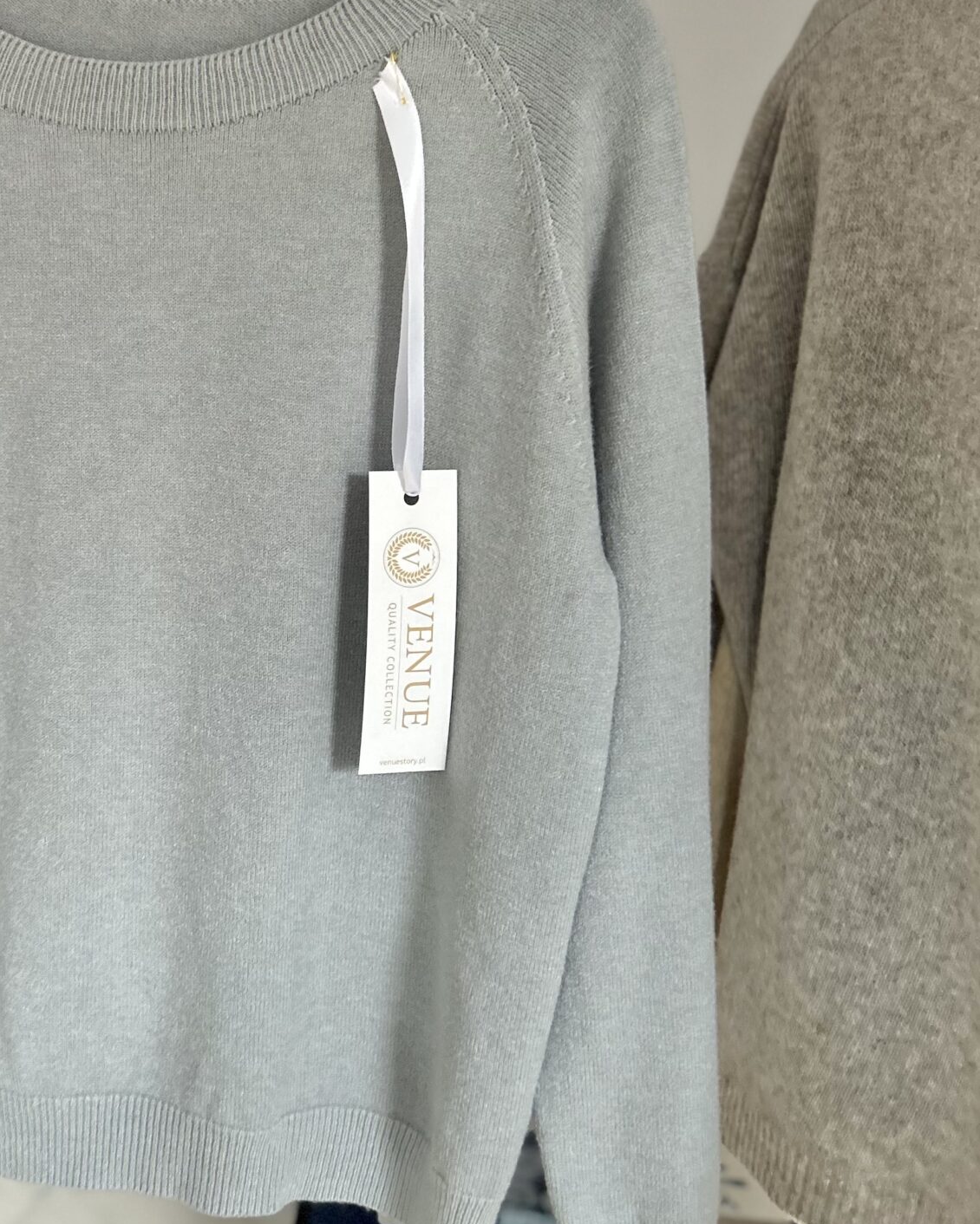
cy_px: 381
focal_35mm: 46
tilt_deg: -6.8
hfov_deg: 31.9
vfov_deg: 39.7
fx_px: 1667
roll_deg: -0.1
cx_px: 193
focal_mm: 5.7
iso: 250
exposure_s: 1/60
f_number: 1.5
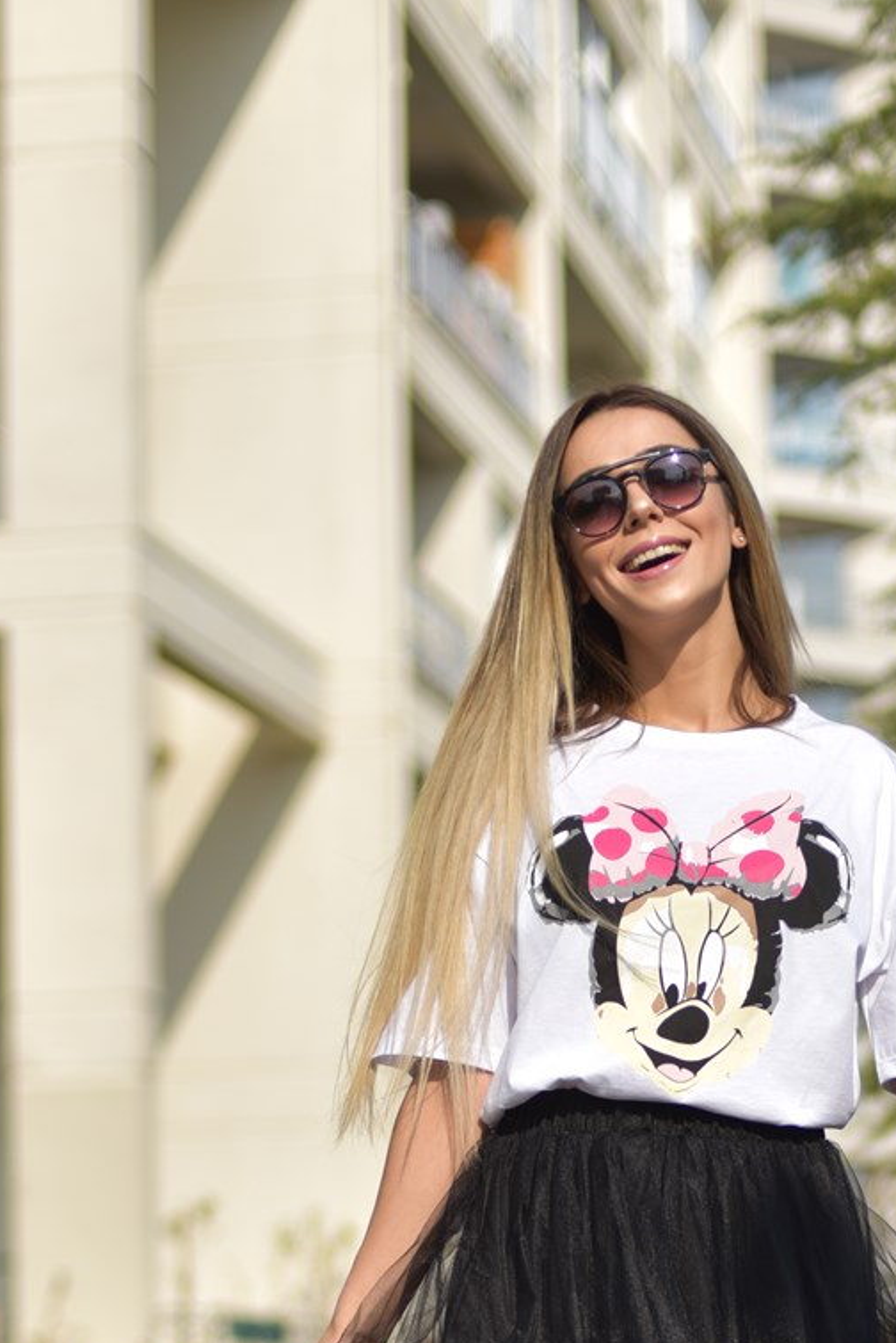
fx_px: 4438
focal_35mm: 119
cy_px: 1400
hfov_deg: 11.5
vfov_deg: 16.8
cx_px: 560
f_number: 2
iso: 80
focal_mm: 50
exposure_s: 1/5000
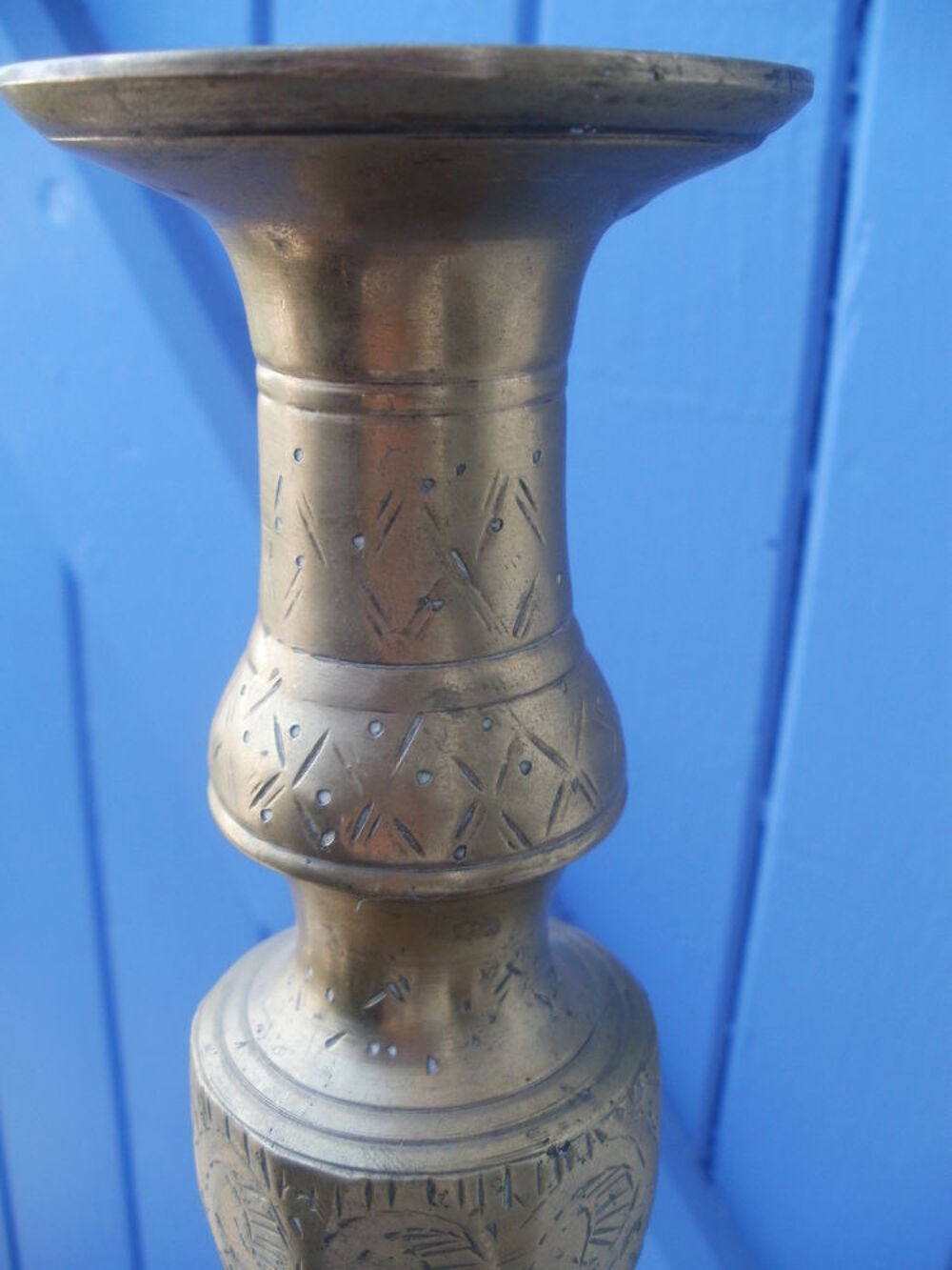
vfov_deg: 51.4
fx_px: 1320
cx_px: 476
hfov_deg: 39.7
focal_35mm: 36
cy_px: 635
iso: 100
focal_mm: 6.3
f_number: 3.5
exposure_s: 1/60
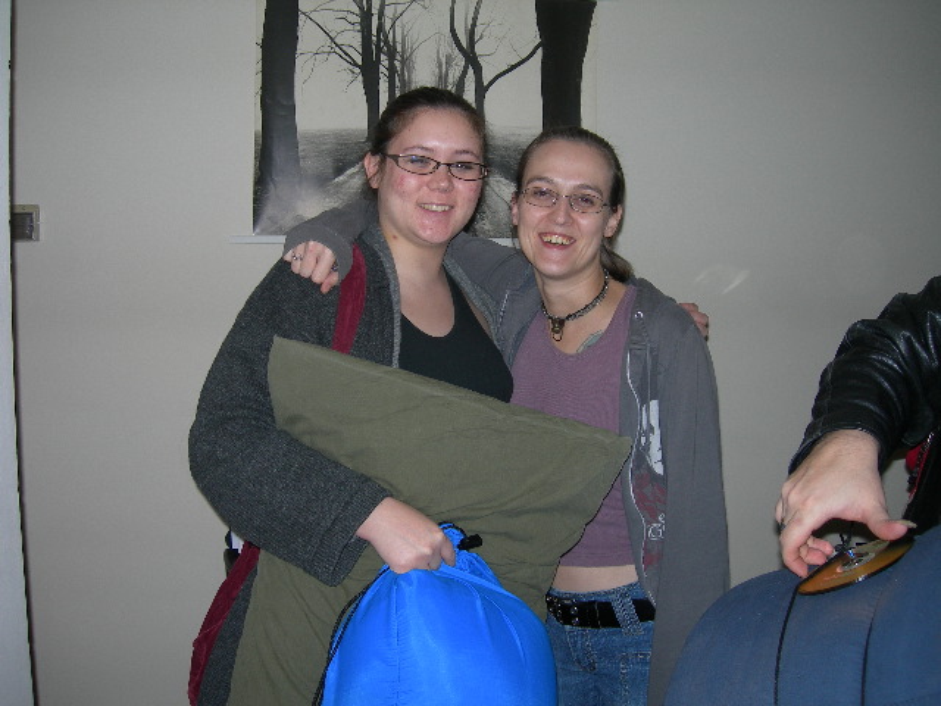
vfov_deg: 37.7
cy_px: 353
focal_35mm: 38
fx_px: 1033
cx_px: 470
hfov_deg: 49.0
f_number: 2.8
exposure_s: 1/60.1
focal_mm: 7.8
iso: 50
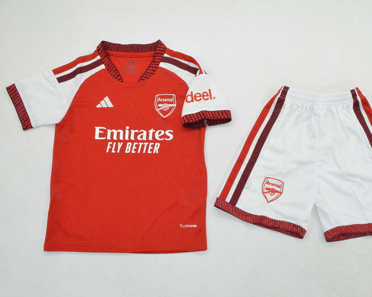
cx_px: 213
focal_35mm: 41
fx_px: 451
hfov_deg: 44.7
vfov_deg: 36.5
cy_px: 148
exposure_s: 1/125
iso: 6400
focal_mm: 24
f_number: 25
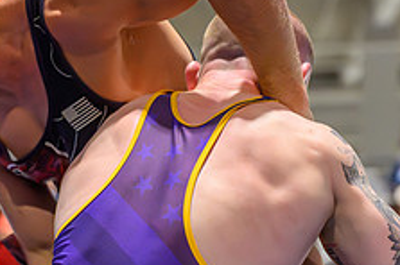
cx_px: 149
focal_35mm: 190
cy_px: 264
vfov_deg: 7.2
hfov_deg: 10.8
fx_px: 2108
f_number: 2.8
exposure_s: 1/640
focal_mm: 70
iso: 6400
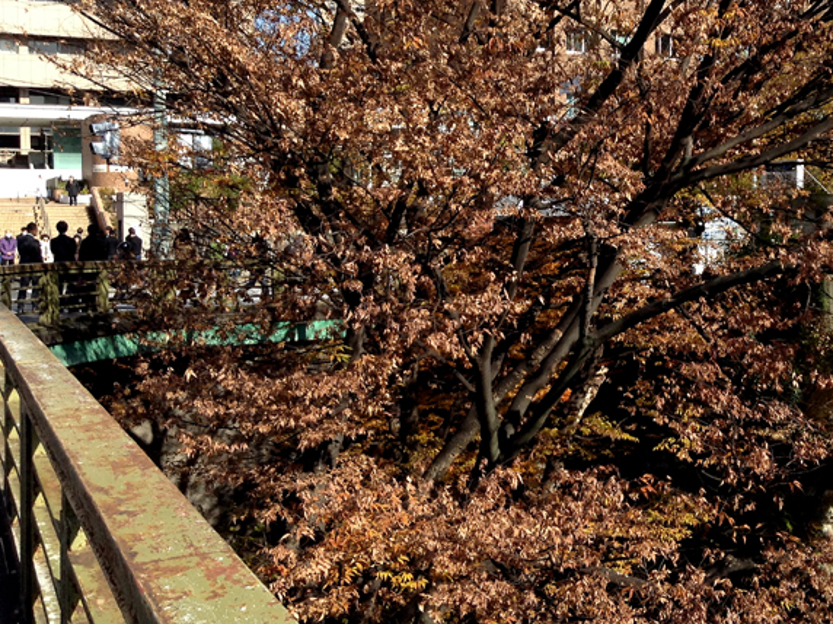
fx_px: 1178
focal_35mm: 49
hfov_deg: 38.2
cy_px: 240
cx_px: 594
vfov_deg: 29.5
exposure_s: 1/562
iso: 32
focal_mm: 3.3
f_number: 2.4
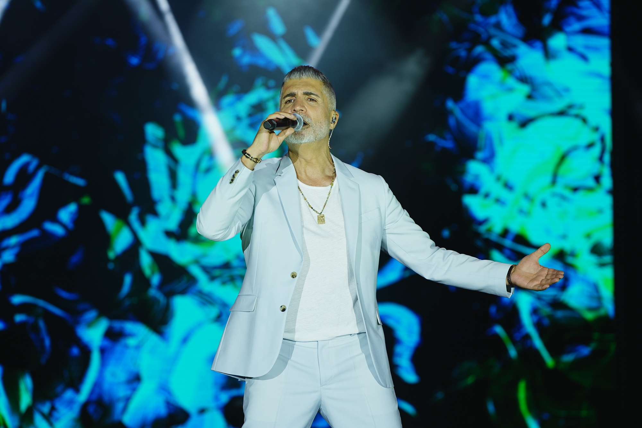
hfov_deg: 15.2
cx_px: 321
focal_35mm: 135
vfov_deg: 10.2
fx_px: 2407
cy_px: 214
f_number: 4.5
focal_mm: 135
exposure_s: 1/250
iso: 800
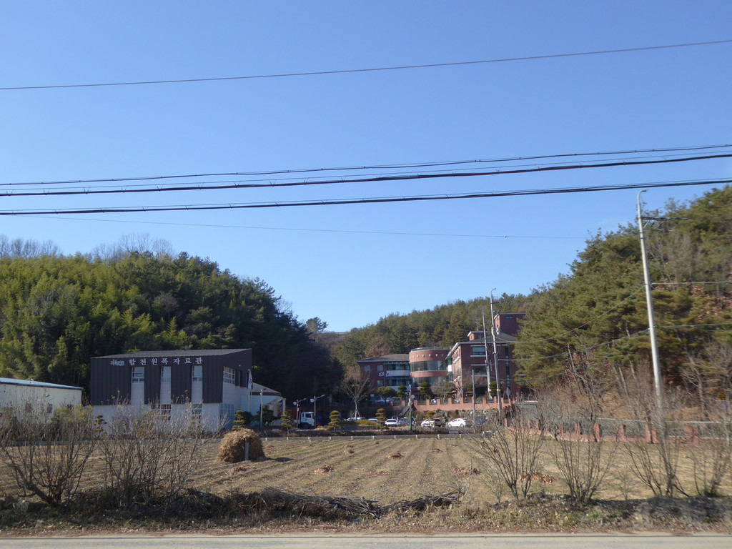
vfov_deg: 40.7
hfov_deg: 52.6
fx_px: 740
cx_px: 366
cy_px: 274
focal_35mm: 35
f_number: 3.7
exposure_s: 1/800
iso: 100
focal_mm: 6.3
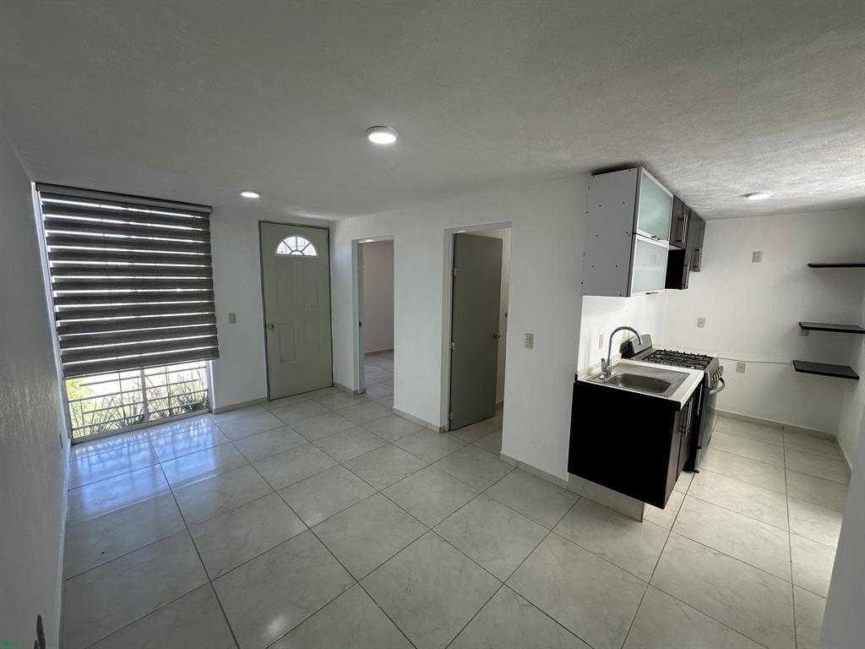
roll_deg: -1.2
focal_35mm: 14
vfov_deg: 85.7
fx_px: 350
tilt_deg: -9.1
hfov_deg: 102.1
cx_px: 432
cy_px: 324
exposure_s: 1/120
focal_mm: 2.22
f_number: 2.2
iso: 80
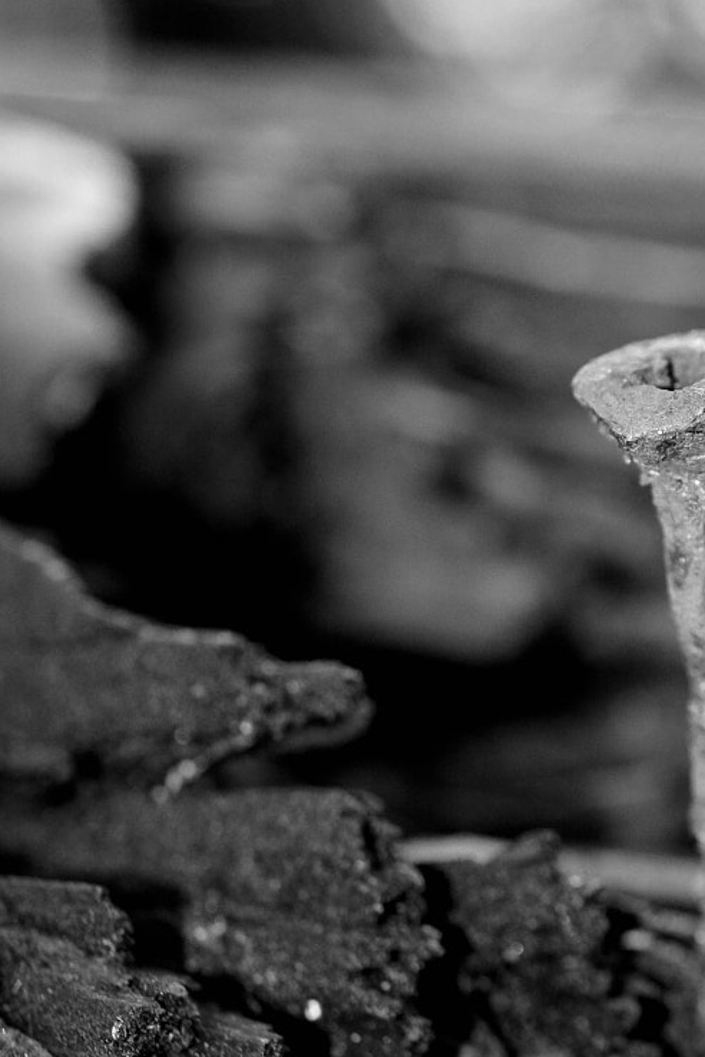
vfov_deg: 15.7
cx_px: 648
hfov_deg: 10.5
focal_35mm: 130
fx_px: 3818
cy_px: 371
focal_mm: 40
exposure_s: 1/125
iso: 200
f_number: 5.6
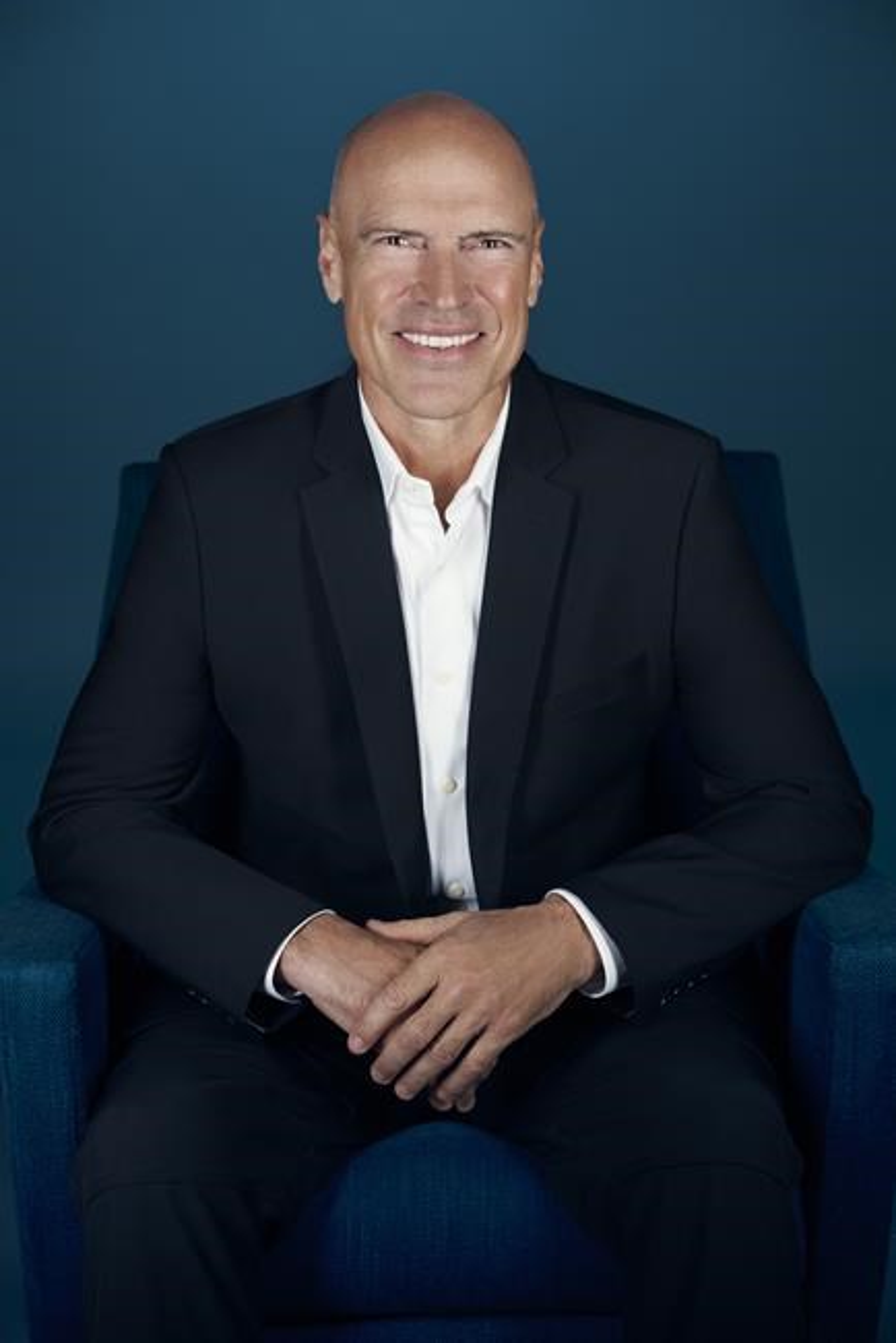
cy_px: 672
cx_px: 448
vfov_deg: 28.8
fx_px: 2610
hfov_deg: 19.5
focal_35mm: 70
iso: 1600
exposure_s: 1/250
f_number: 4.5
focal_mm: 70
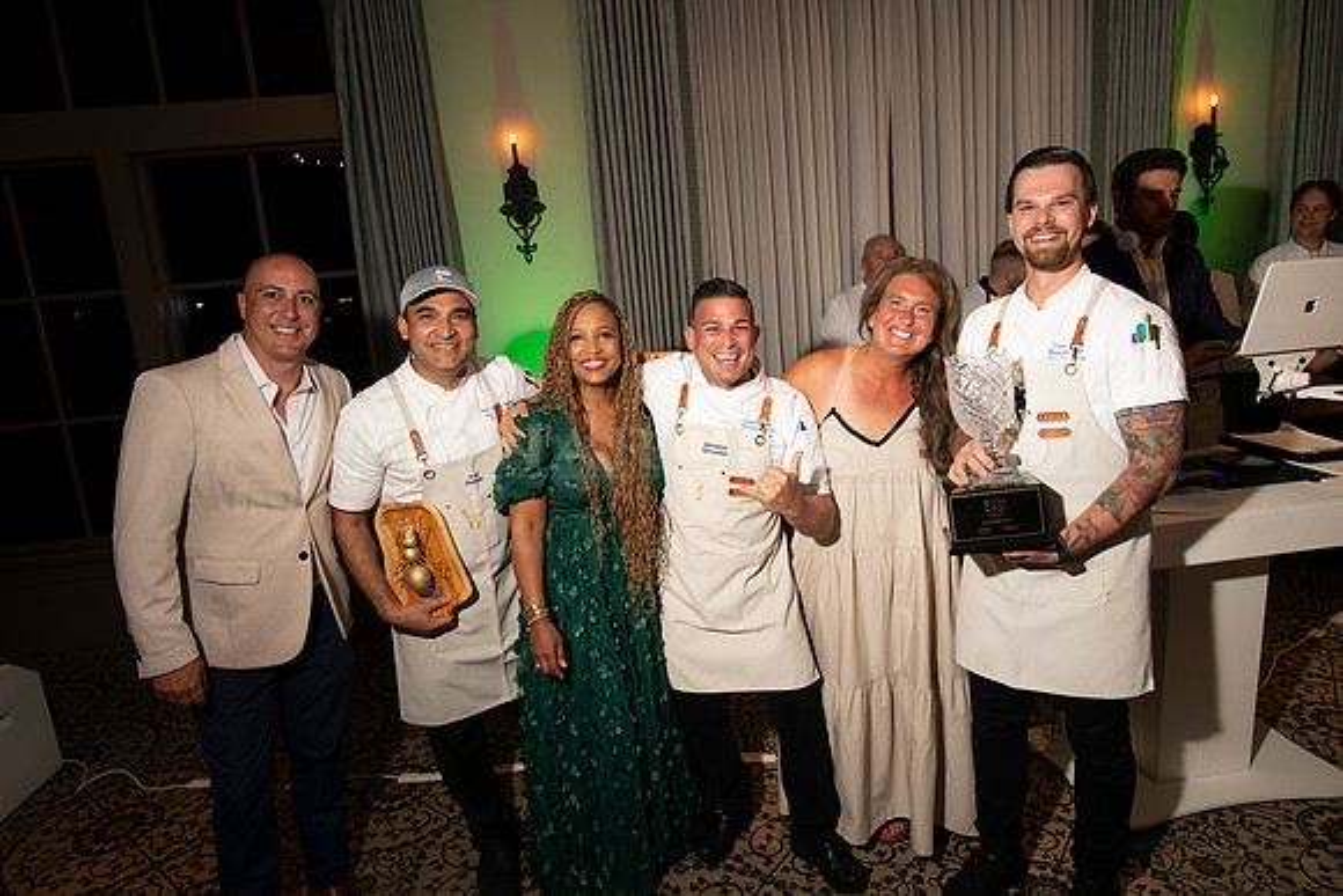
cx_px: 672
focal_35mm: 20
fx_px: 746
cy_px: 448
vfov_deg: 62.0
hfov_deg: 84.0
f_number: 8
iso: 400
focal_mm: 20
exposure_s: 1/80
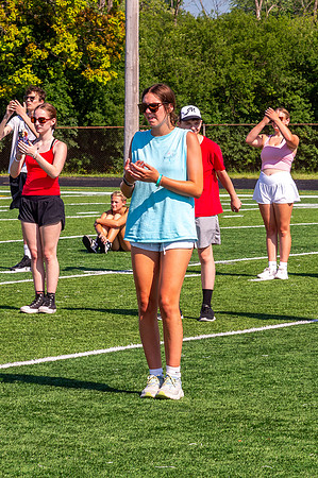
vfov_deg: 10.1
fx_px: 2698
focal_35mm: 203
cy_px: 150
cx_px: 178
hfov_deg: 6.7
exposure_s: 1/500
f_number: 13
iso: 1250
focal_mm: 92
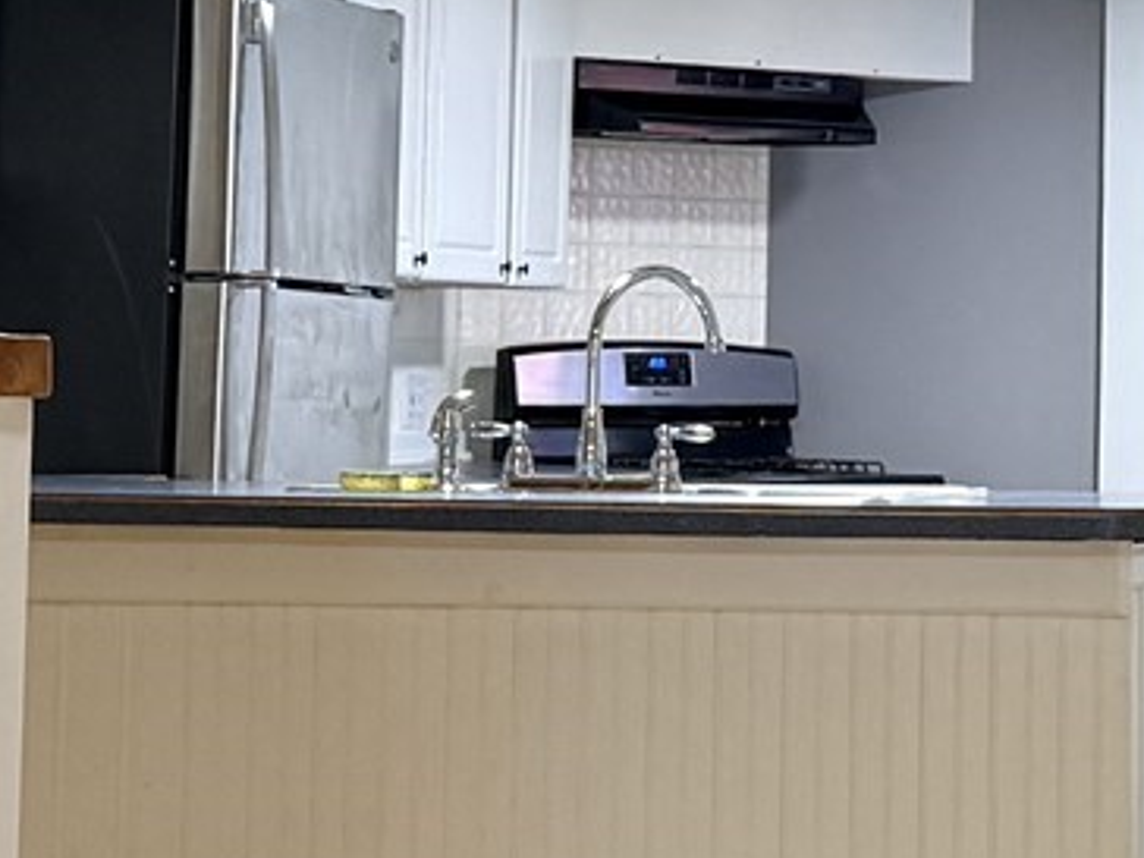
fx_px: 4462
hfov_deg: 14.4
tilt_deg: +3.8
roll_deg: -0.2
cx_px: 1150
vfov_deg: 10.9
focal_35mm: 135
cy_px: 119
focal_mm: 6.76
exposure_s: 1/60
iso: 200
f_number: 1.78
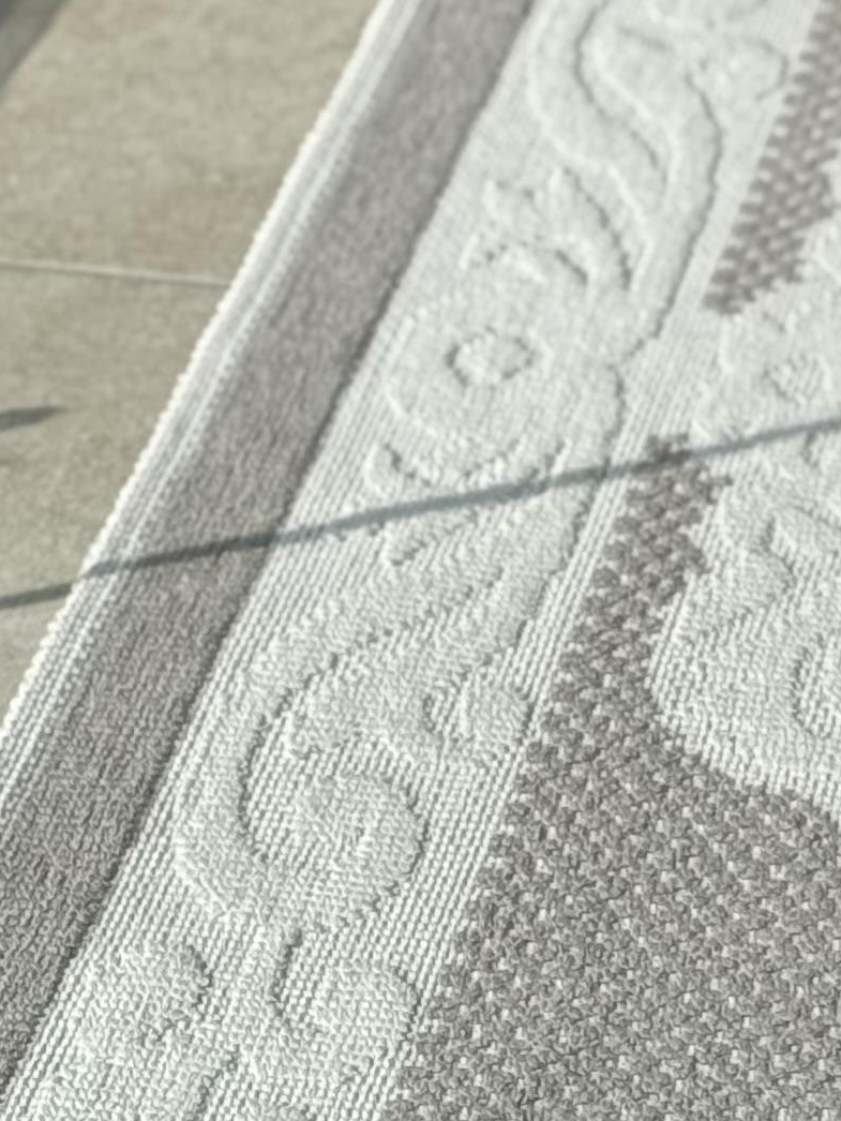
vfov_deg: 10.0
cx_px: 1171
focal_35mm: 185
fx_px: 5990
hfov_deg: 7.9
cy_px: -1004
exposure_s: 1/895
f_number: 1.78
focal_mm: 6.76
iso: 64
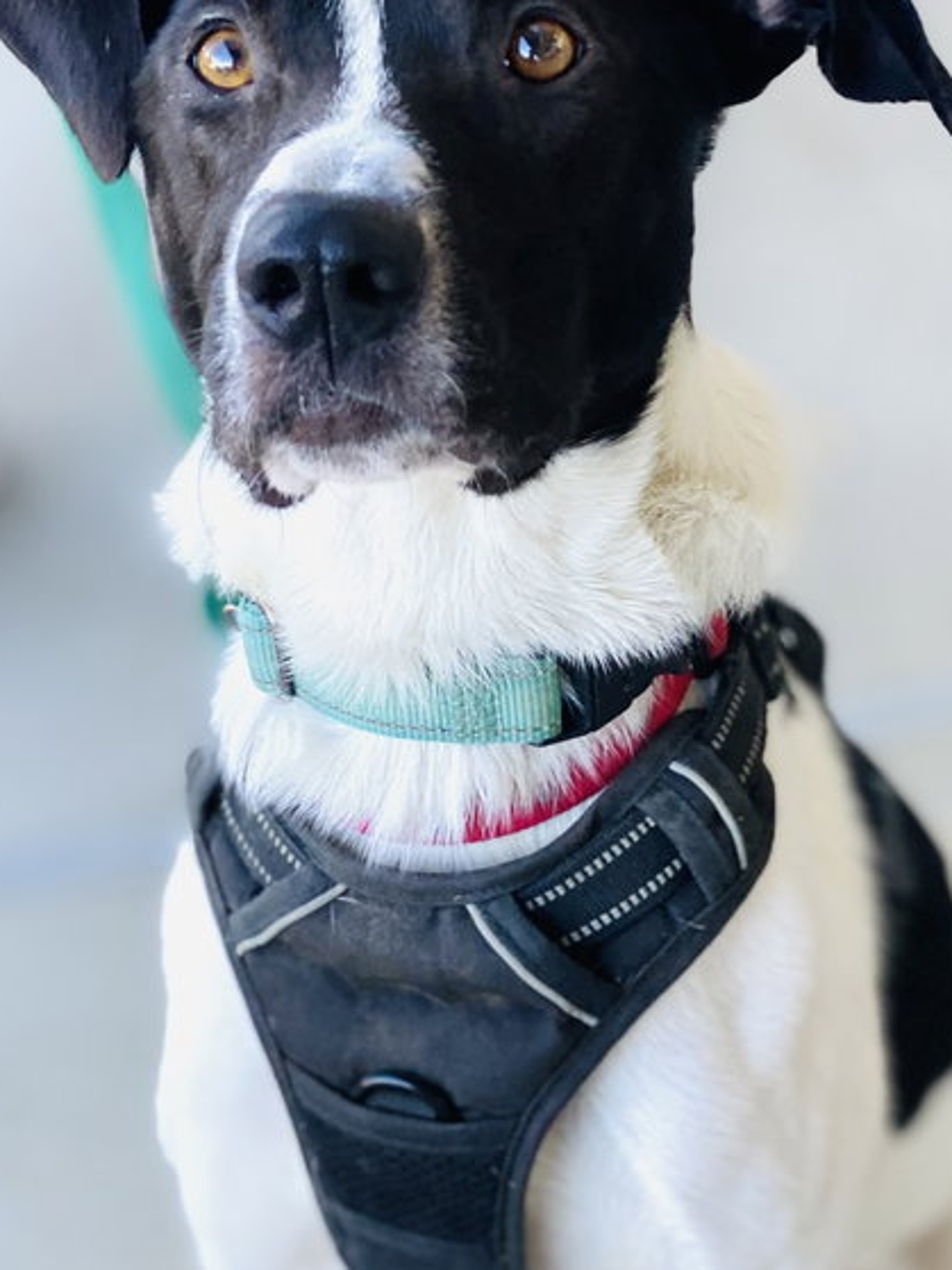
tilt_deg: -32.7
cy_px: 550
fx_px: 2274
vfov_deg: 31.2
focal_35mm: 62
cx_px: 479
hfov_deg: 23.6
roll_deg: +9.7
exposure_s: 1/122
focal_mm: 6
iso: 64
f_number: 2
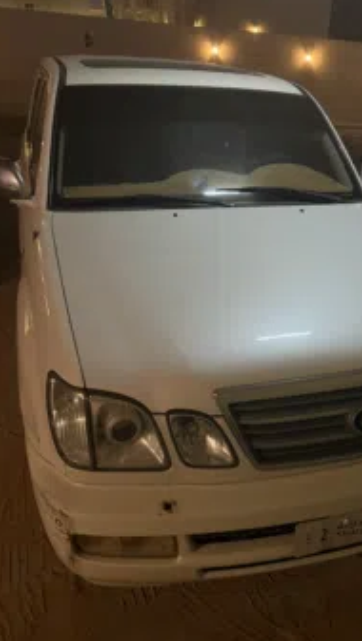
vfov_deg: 62.6
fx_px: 528
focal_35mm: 31
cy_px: 339
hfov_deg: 37.3
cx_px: 250
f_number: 1.78
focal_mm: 6.76
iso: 800
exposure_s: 1/25
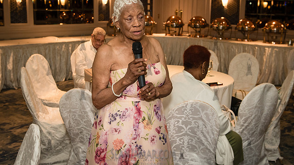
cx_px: 149
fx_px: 382
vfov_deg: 24.4
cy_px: 67
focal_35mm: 49
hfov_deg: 42.1
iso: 1600
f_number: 3.5
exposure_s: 1/160
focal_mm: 34
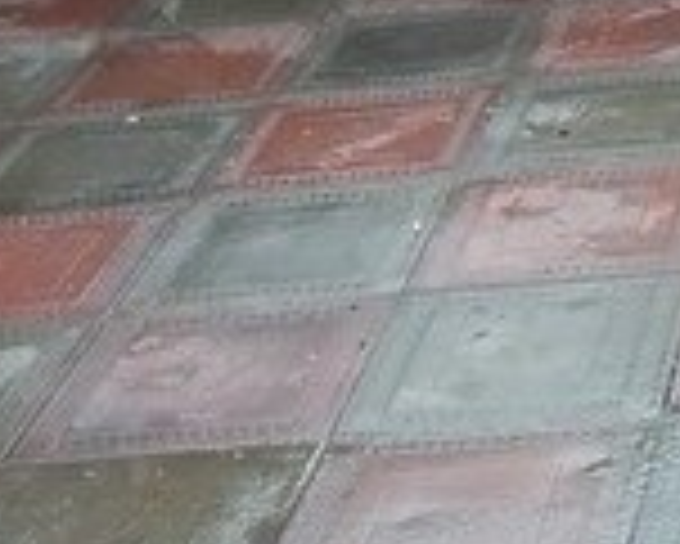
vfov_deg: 11.2
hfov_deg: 13.8
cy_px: -299
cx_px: 982
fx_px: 2658
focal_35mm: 132
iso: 50
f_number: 2.2
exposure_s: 1/100
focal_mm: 3.3
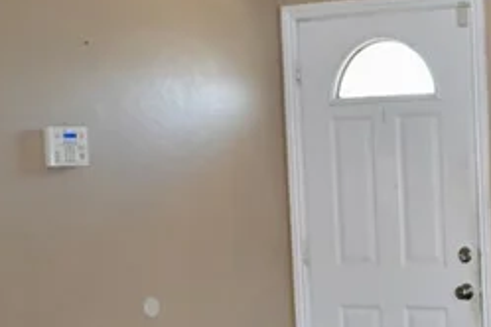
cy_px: 377
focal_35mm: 111
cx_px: 655
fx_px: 1514
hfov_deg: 17.2
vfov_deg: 12.1
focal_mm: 18
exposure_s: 1/60
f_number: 3.5
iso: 800
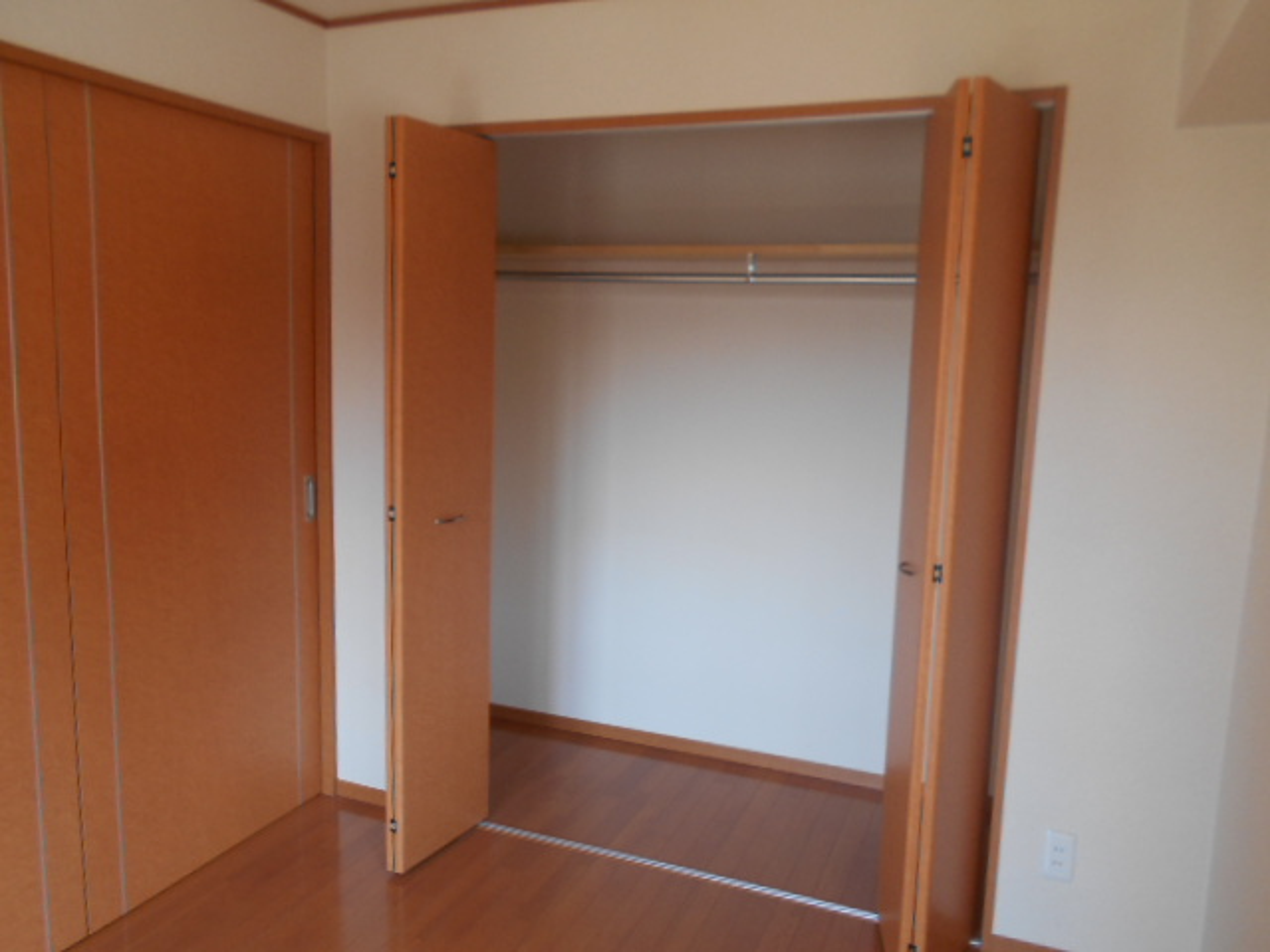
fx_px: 954
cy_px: 476
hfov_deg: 67.3
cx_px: 635
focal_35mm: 26
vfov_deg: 53.1
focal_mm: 4.6
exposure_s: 1/30
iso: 80
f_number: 3.2
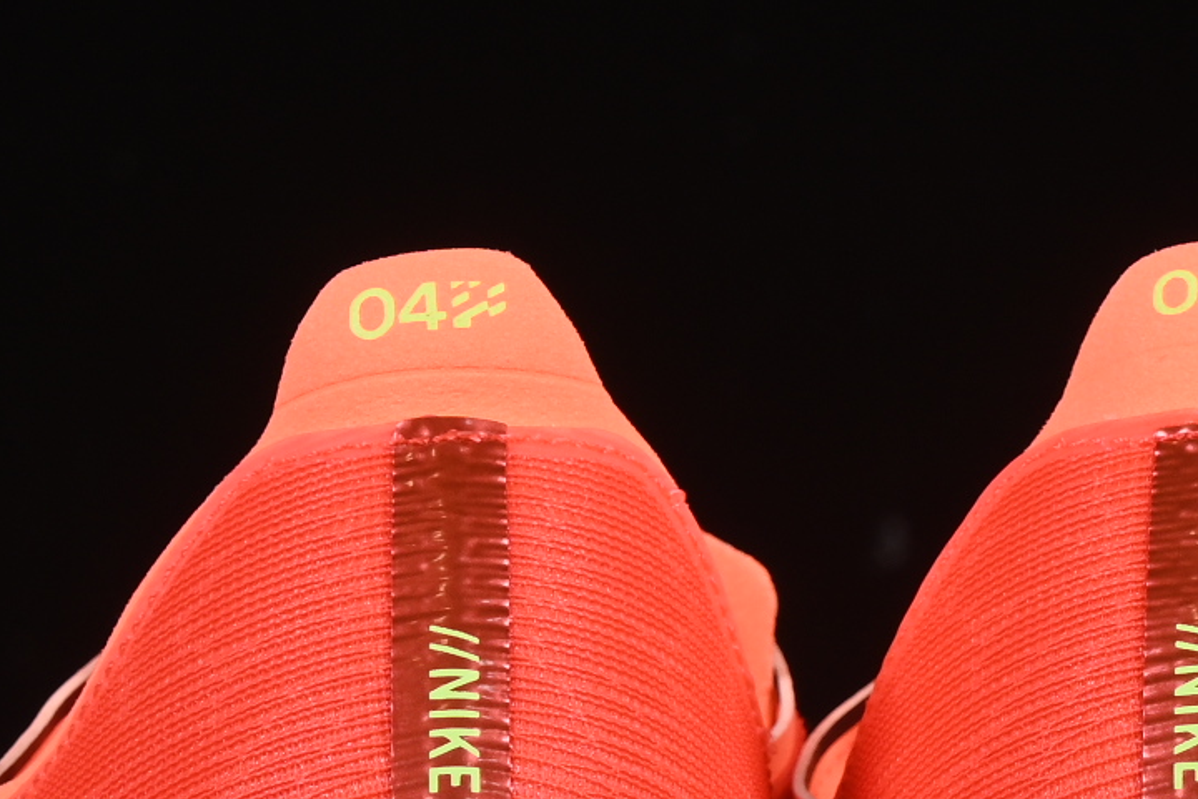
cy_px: 742
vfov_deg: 4.7
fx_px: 9650
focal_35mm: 290
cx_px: 870
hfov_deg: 7.1
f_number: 8
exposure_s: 1/80
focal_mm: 50
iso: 160
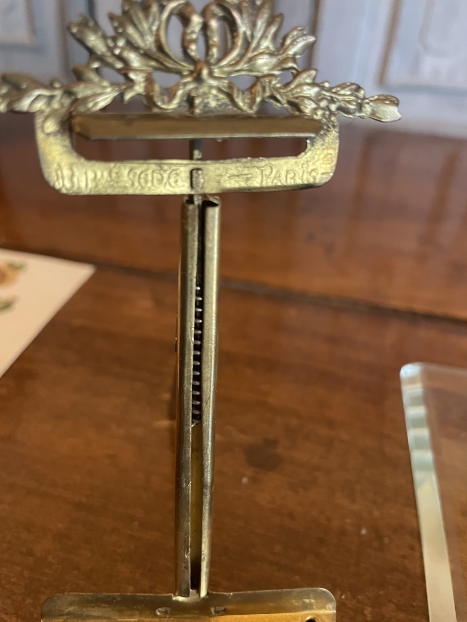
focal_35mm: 26
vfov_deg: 67.3
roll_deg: -2.7
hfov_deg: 53.1
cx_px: 234
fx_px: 468
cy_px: 311
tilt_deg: -35.4
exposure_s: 1/33
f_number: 1.6
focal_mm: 4.2
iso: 500
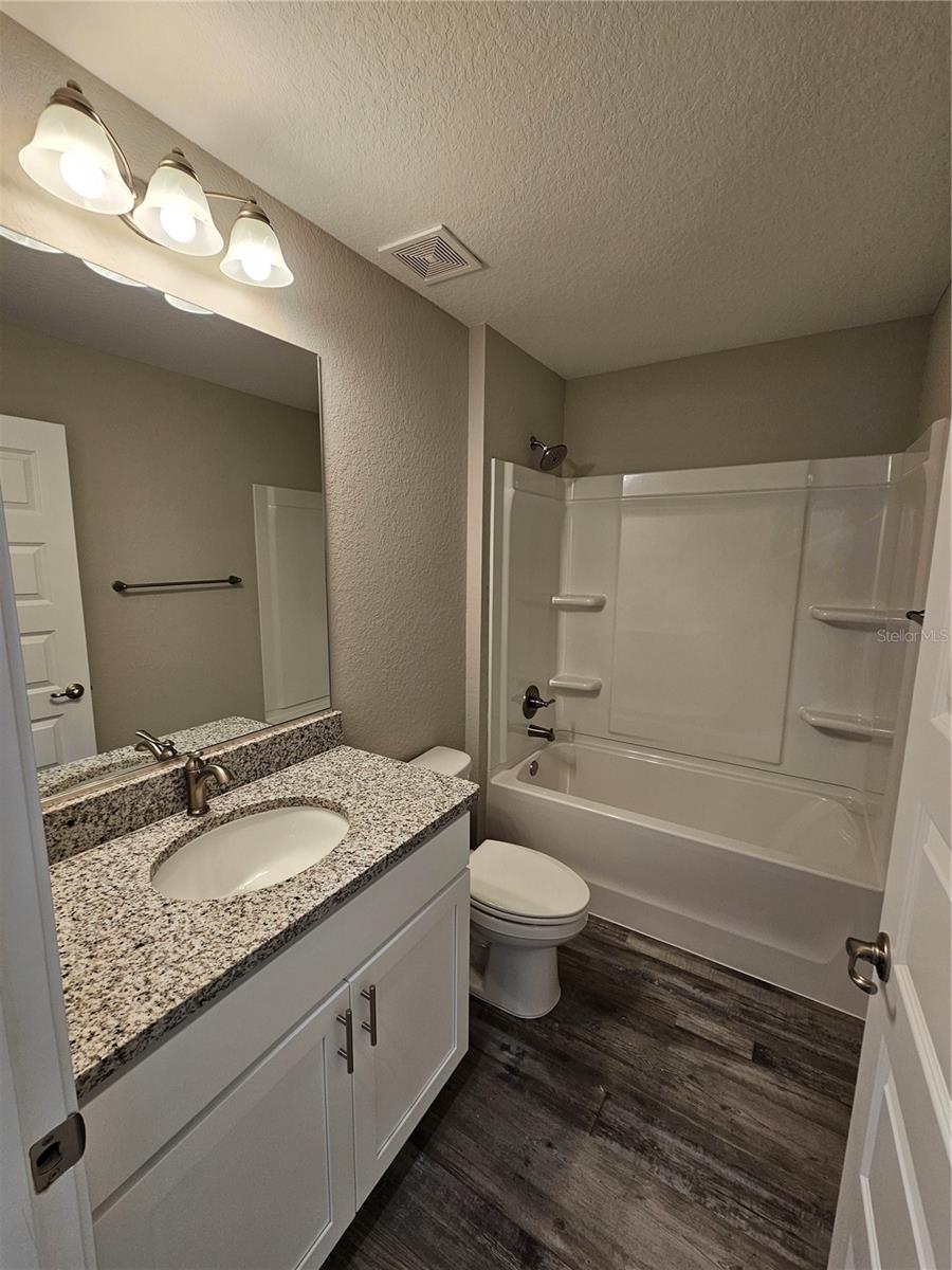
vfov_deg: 106.2
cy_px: 635
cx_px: 476
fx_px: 477
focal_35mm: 13
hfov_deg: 89.9
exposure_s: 1/60
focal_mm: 2.2
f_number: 2.2
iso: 80
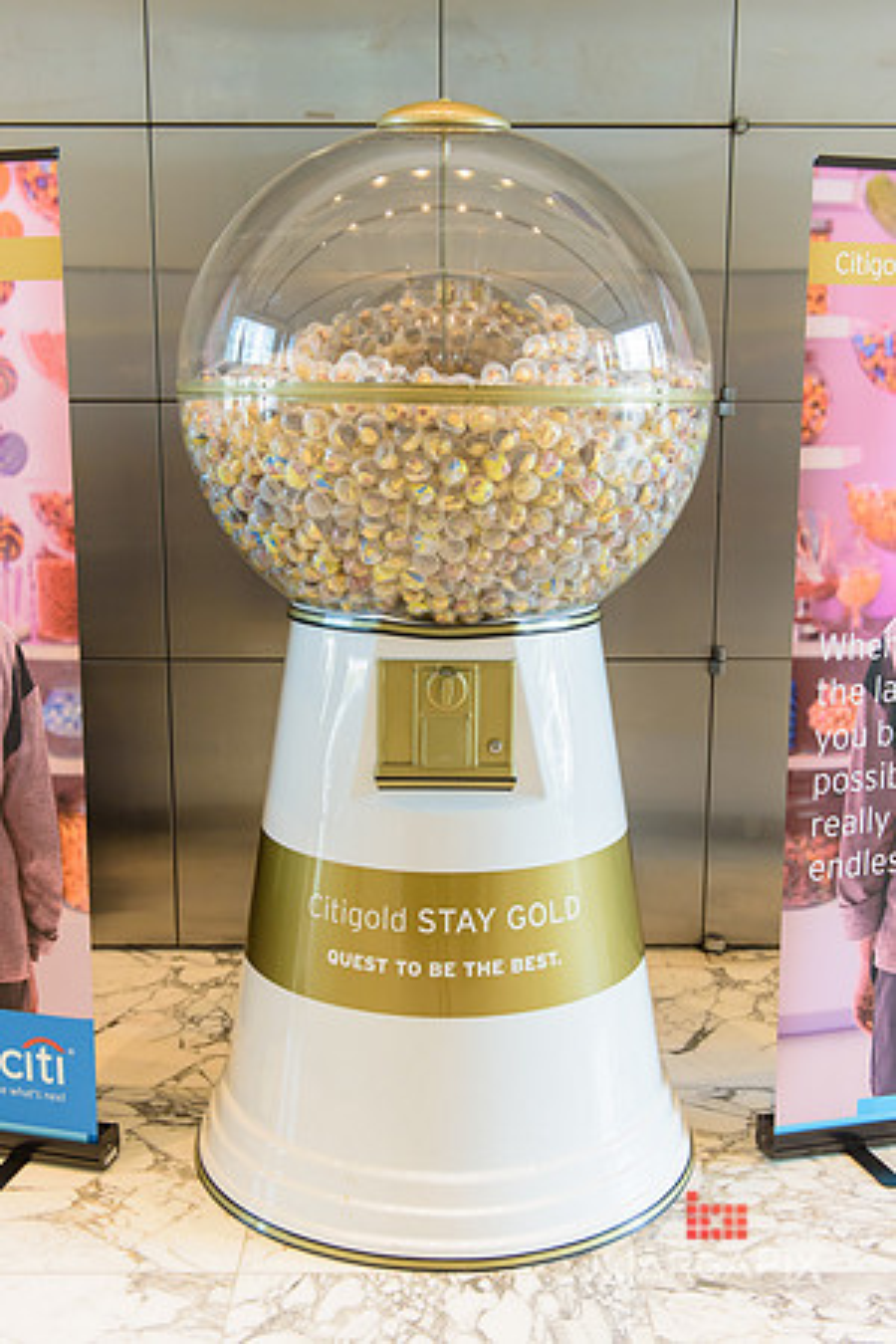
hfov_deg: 35.1
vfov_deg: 50.7
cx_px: 448
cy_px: 672
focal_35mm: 38
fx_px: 1419
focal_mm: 38
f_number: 3.2
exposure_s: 1/125
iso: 1600
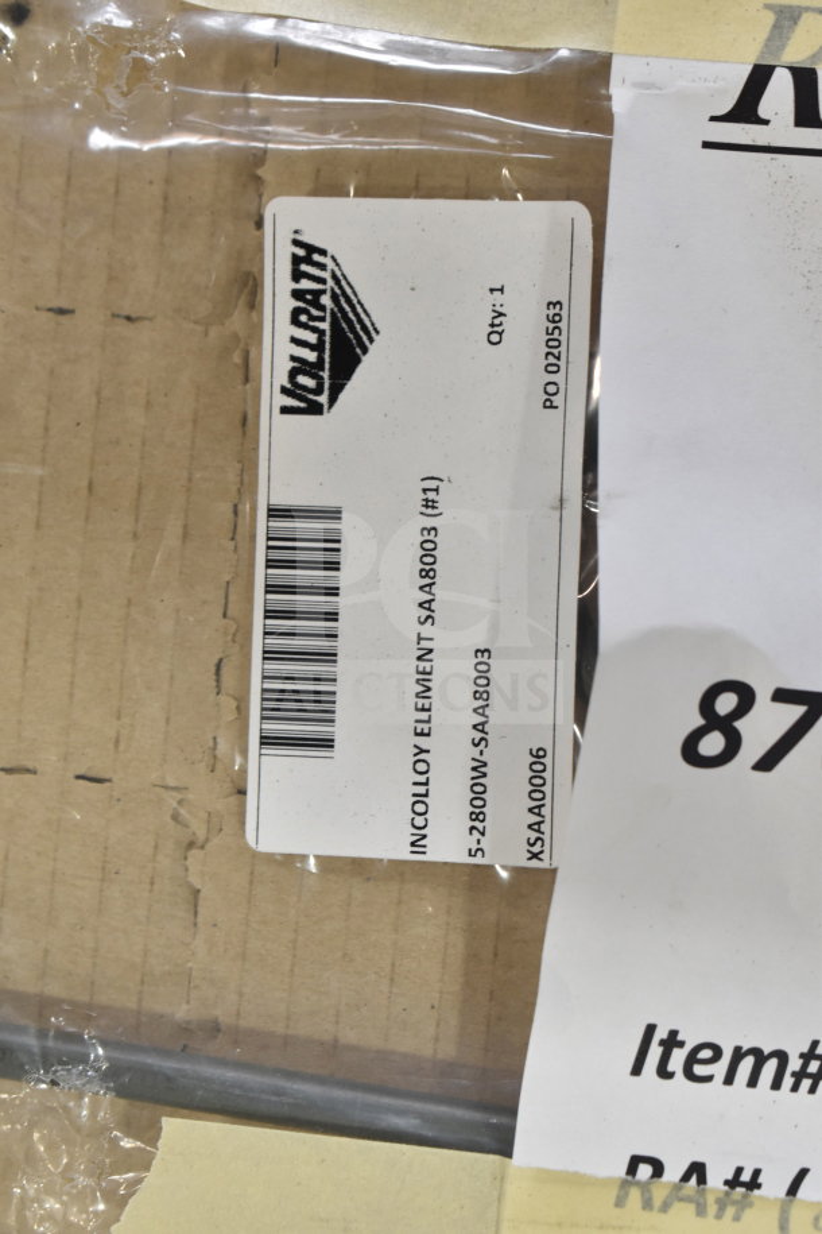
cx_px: 411
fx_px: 2825
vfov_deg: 24.6
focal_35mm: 82
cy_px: 617
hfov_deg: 16.6
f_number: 5.6
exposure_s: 1/100
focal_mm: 55
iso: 800
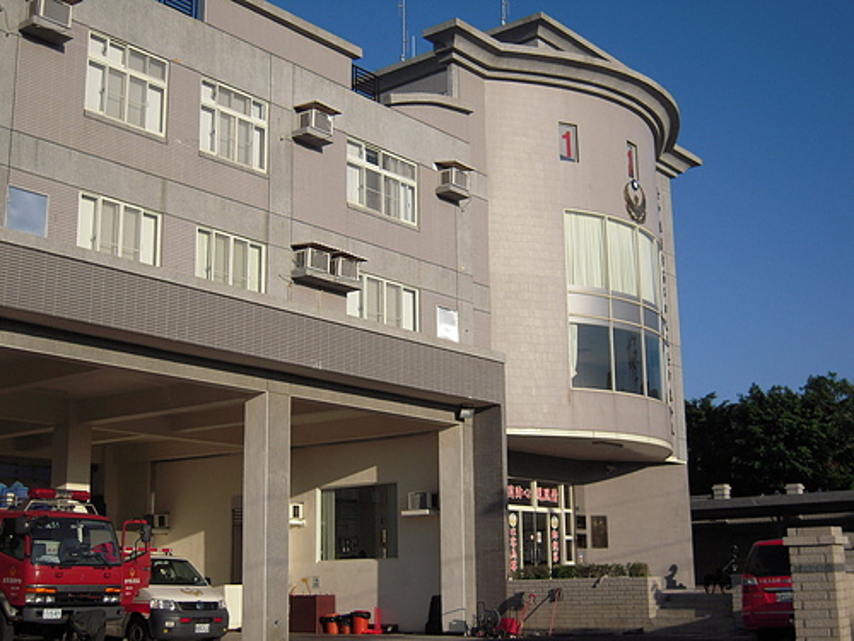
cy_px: 320
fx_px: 1234
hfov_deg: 38.2
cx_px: 427
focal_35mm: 50
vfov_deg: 29.1
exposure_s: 1/320
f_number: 7
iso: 100
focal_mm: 8.9
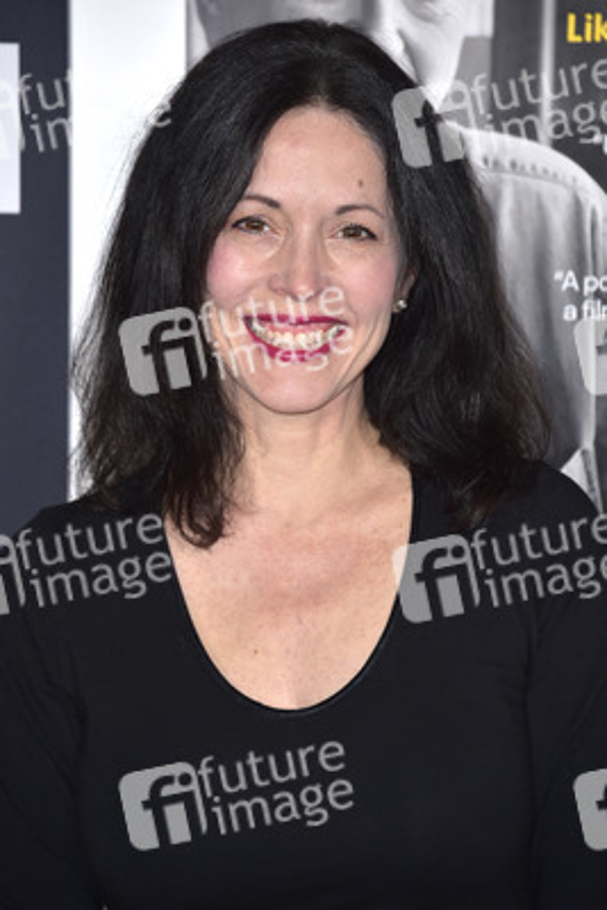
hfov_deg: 6.0
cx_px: 304
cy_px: 455
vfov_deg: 8.9
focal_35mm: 230
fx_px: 5812
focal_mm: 230
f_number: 6.3
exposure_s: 1/200
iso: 640
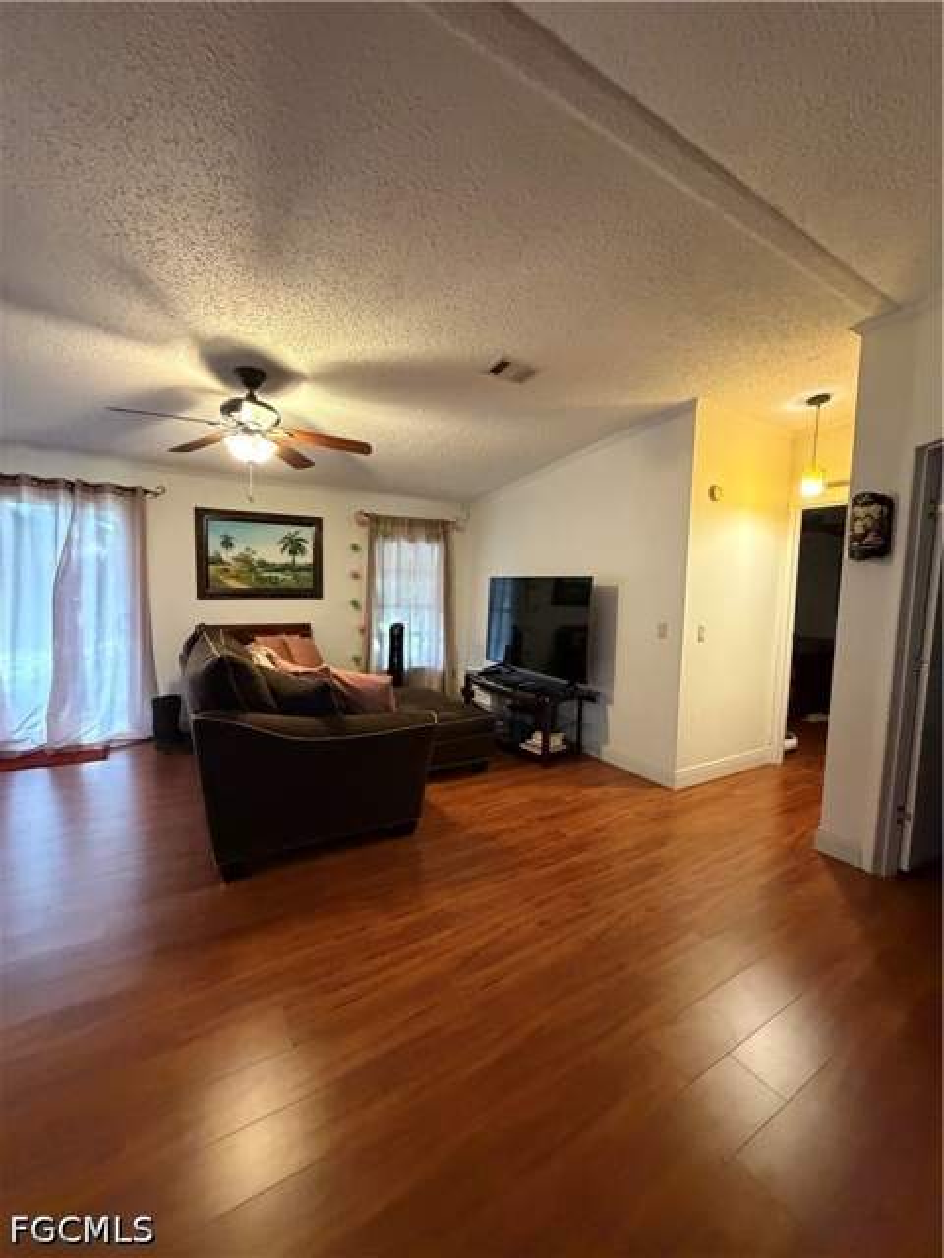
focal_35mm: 14
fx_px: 509
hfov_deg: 85.7
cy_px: 629
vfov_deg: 102.1
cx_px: 472
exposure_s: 1/60
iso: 1250
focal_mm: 2.22
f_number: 2.2
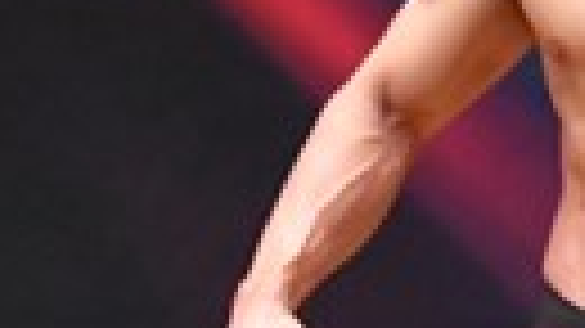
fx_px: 27569
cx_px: -146
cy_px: 449
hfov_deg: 1.2
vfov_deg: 0.7
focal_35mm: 1778
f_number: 5.6
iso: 8000
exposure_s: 1/400
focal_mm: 190
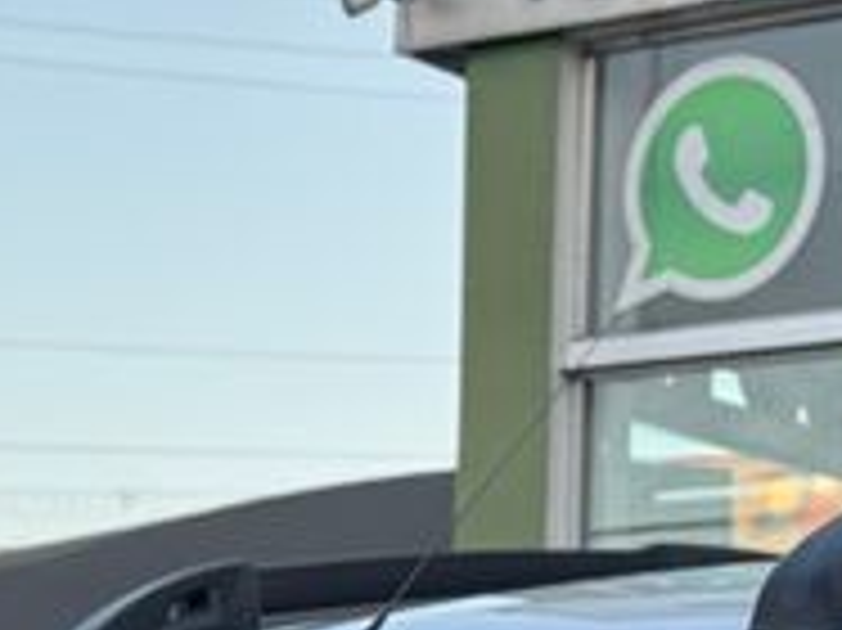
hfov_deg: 9.5
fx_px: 5056
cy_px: 1359
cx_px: 329
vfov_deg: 6.8
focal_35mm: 208
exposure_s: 1/298
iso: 64
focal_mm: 6.76
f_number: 1.78
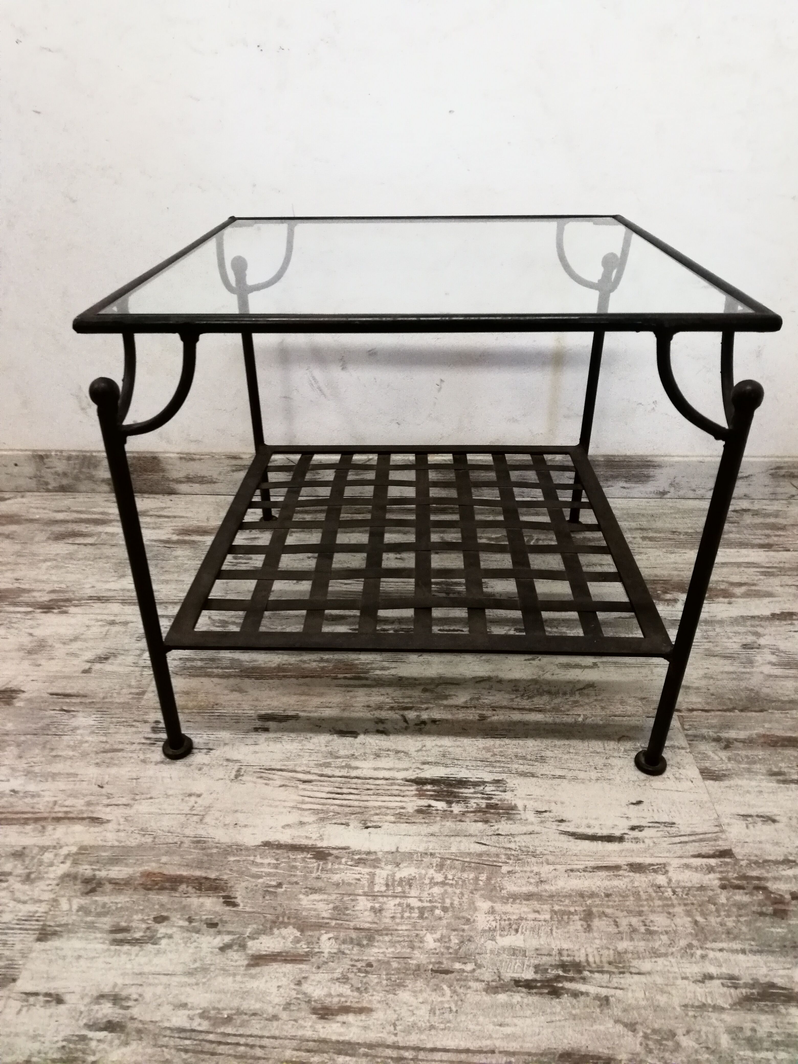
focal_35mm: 24
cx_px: 399
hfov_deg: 56.8
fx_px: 738
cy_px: 532
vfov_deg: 71.6
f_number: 2.2
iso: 160
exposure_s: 1/50
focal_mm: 2.38
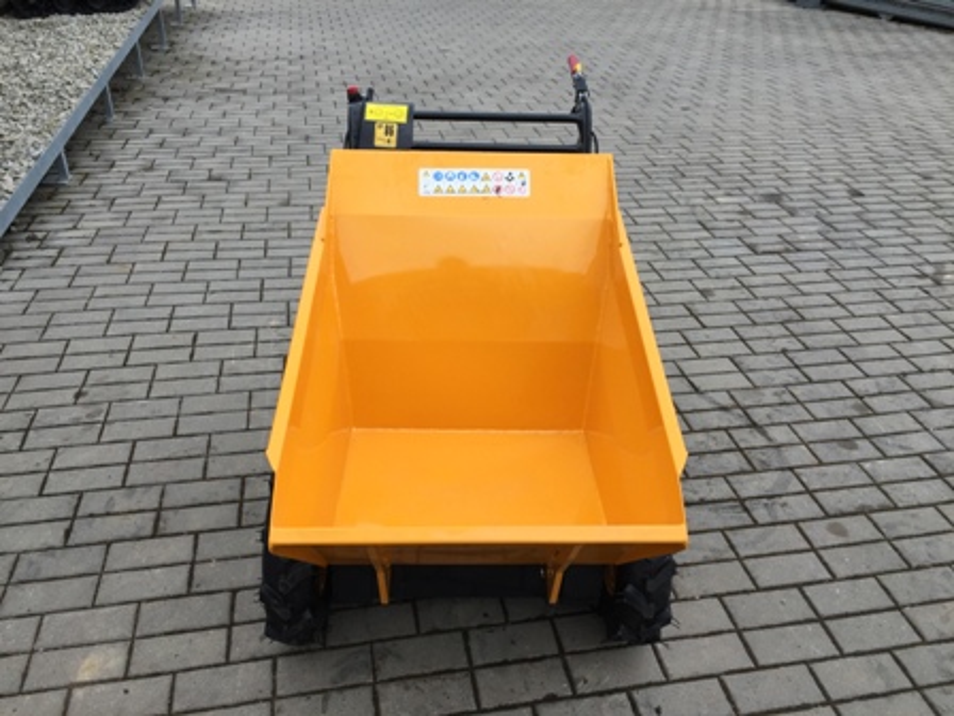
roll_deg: +1.5
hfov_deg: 61.7
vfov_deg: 48.2
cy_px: 358
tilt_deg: -33.4
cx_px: 477
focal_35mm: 29
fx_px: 799
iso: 32
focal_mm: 4.15
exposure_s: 1/465
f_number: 2.2
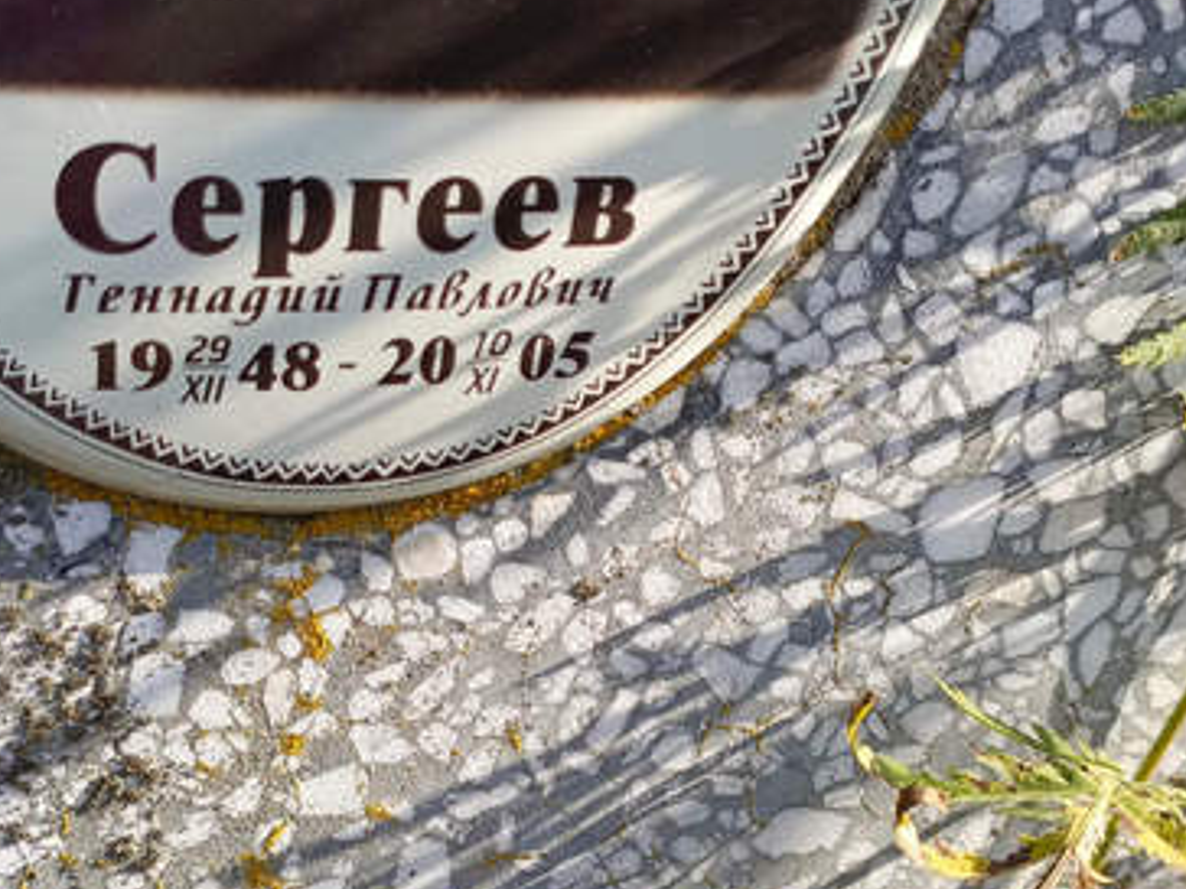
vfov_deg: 26.5
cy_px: 508
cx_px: 626
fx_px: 1884
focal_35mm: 55
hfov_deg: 34.9
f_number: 1.69
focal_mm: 4.76
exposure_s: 1/431
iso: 110
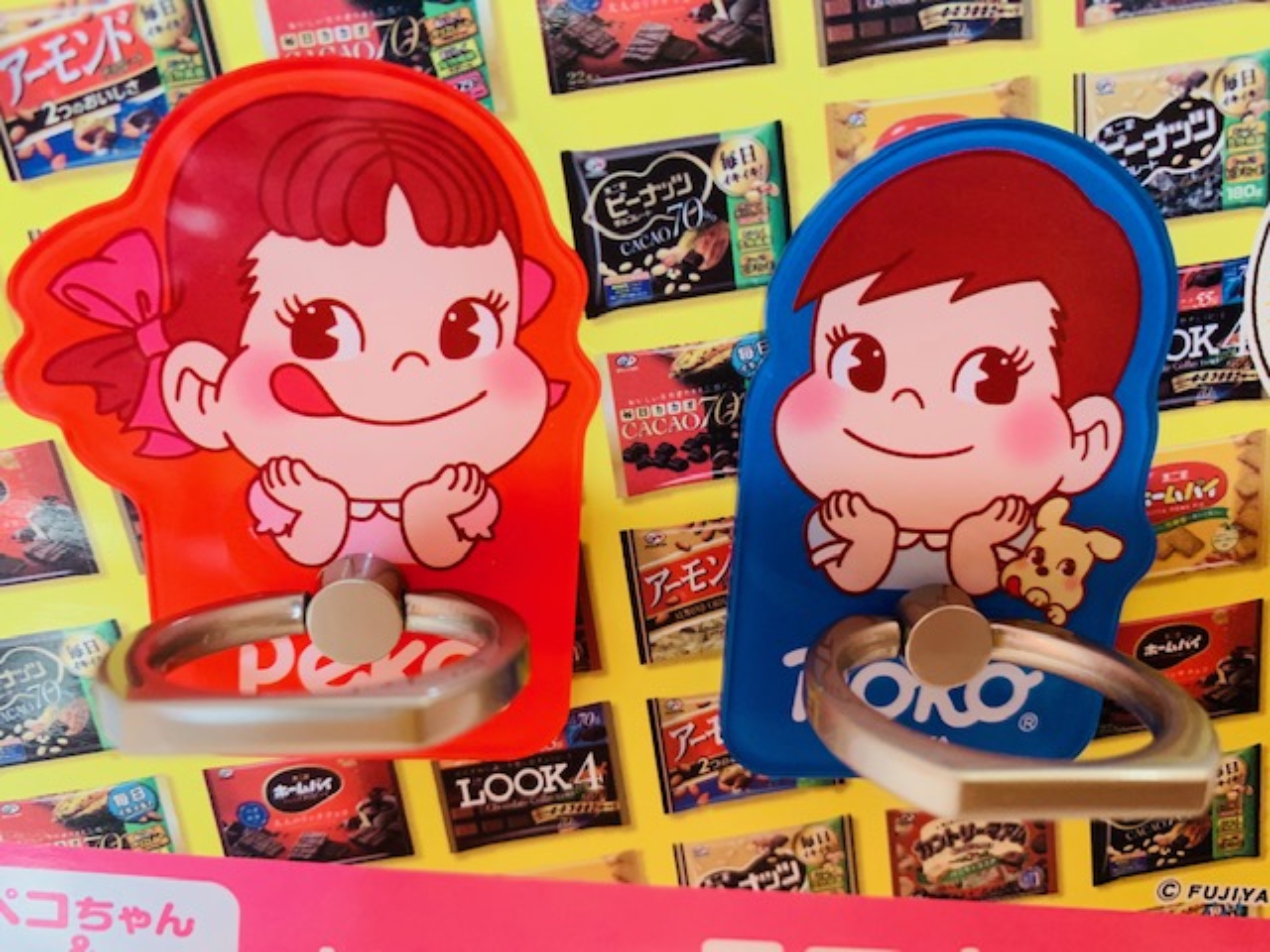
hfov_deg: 67.3
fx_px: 954
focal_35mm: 26
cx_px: 635
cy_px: 476
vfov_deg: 53.1
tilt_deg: -43.4
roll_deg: -11.2
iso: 250
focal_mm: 4.25
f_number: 1.8
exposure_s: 1/33
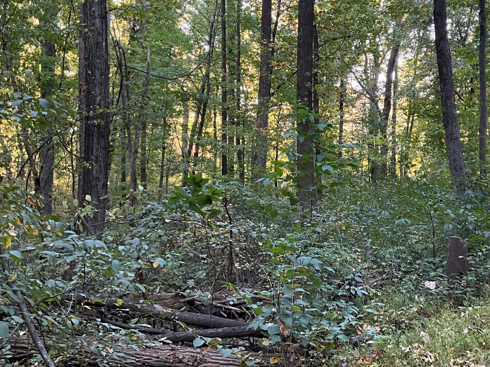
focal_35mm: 41
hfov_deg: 44.9
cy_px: 125
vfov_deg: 34.8
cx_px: 337
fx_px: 580
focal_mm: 3
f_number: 1.8
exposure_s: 1/60
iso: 125
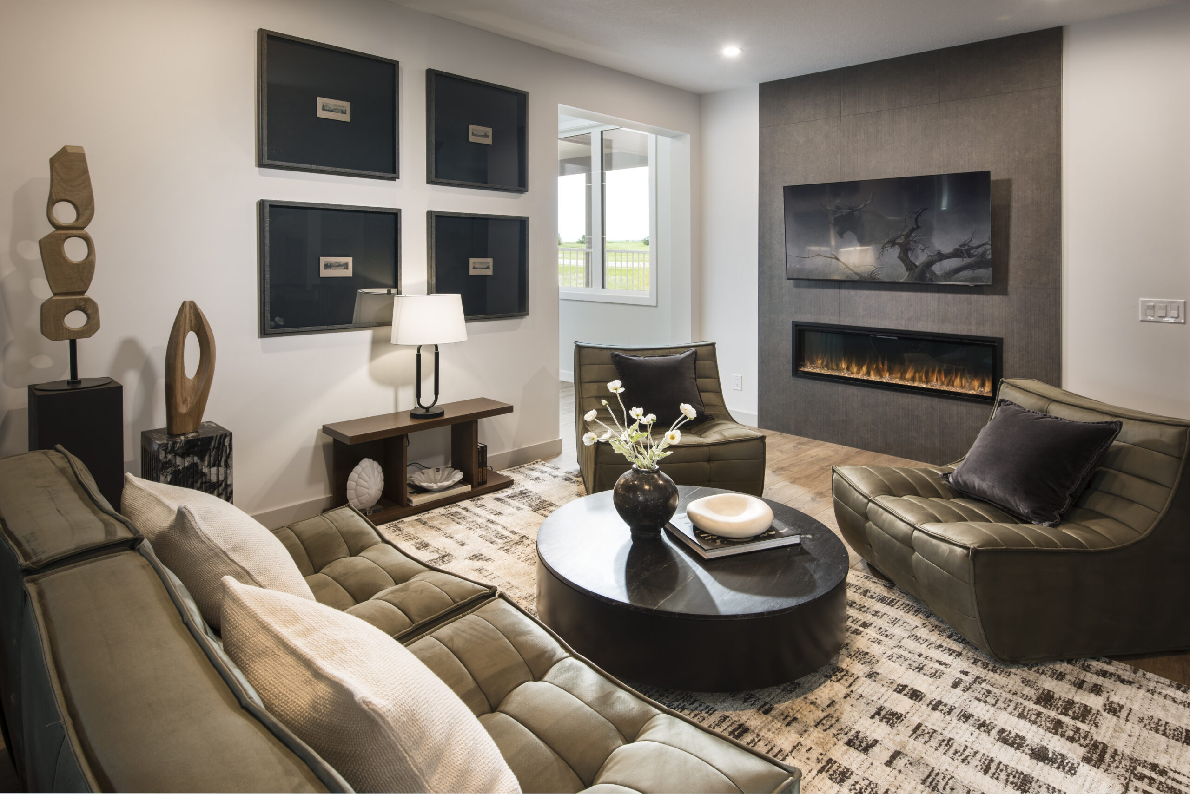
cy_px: 397
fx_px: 628
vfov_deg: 64.6
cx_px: 595
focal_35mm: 19
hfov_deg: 86.9
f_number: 10
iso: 400
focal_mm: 19
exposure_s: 1/3
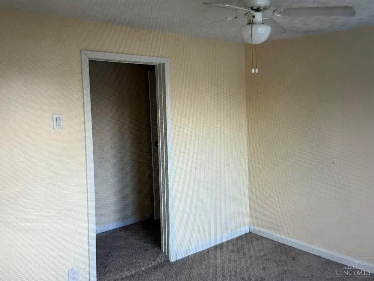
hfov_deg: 39.7
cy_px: 140
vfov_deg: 30.3
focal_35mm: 48
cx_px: 187
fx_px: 519
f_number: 1.78
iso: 100
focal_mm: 6.76
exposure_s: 1/94
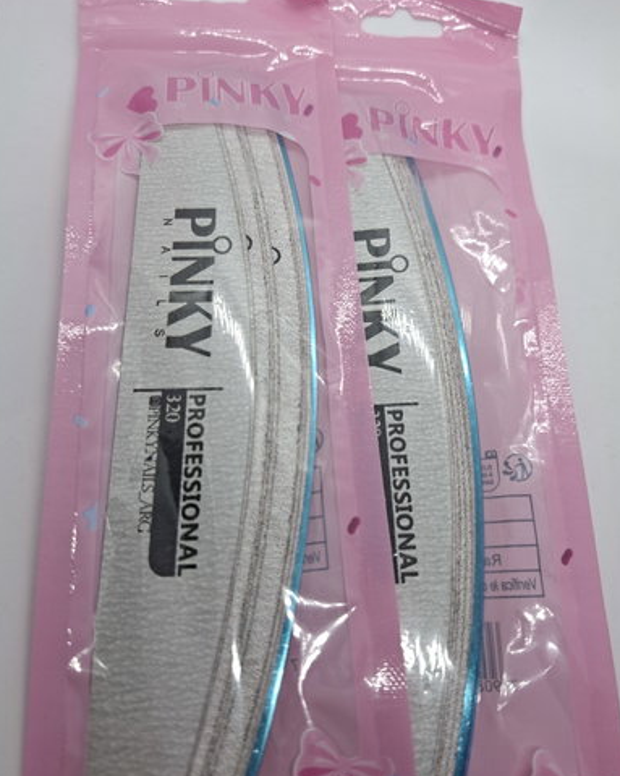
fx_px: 574
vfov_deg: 68.1
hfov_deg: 56.8
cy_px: 373
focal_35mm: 25
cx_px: 316
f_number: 1.8
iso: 64
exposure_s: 1/120
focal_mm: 5.54
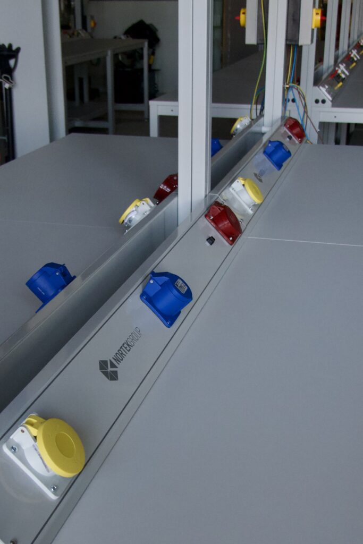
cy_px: 272
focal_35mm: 37
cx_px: 182
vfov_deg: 51.9
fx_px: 559
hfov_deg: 36.0
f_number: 3.5
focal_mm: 13.56
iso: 800
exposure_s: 1/250
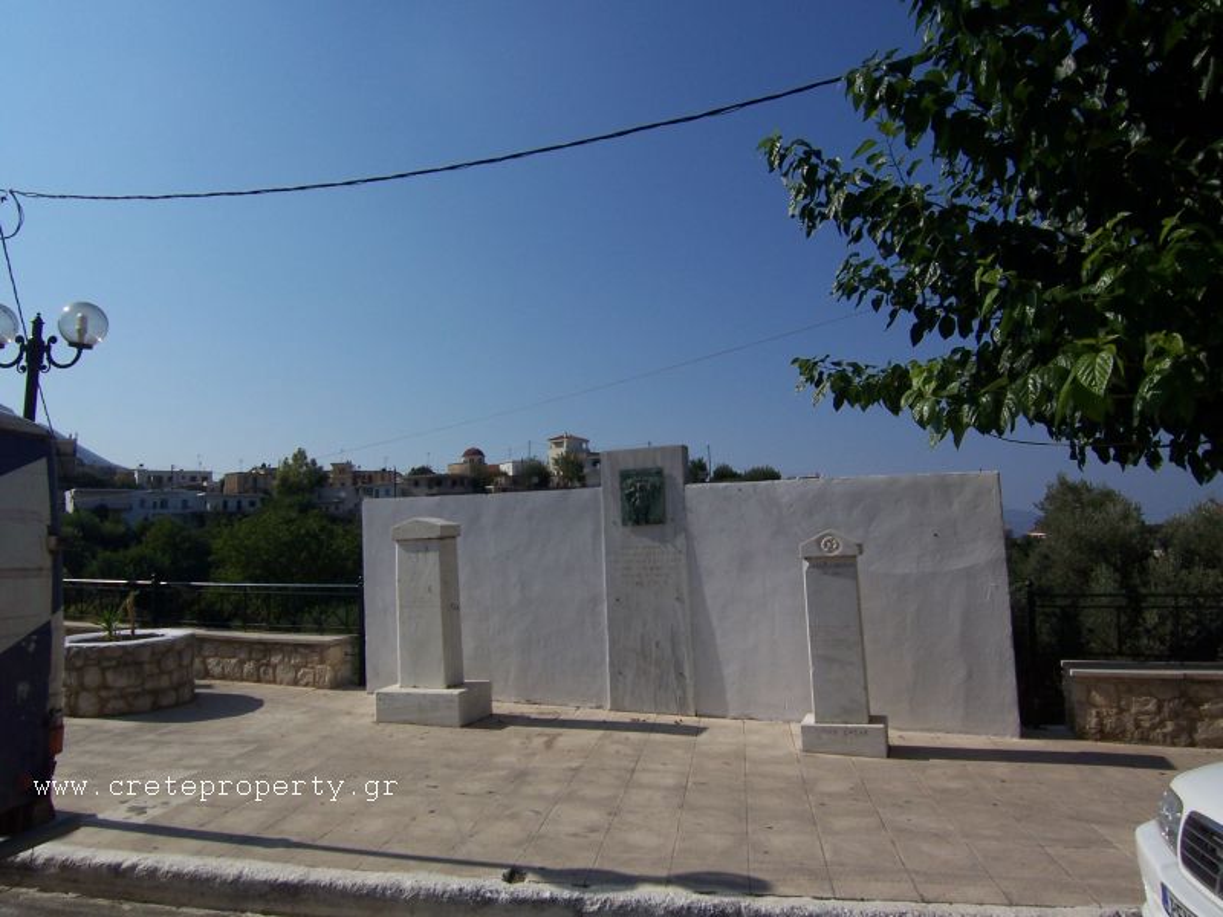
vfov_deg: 58.9
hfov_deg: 73.9
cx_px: 612
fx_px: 813
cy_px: 458
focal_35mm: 23
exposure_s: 1/800
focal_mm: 3.8
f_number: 5.6
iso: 64
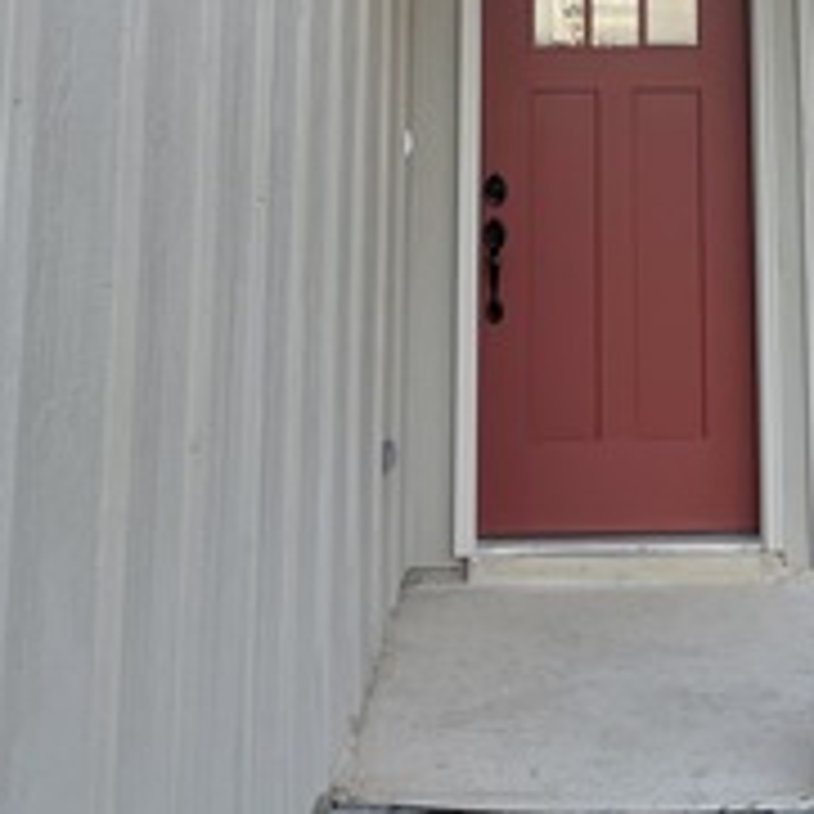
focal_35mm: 61
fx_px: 1623
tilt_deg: +8.7
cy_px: -189
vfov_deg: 25.1
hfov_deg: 27.7
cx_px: 634
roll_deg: -0.4
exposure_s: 1/938
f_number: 1.6
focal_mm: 5.1
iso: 32
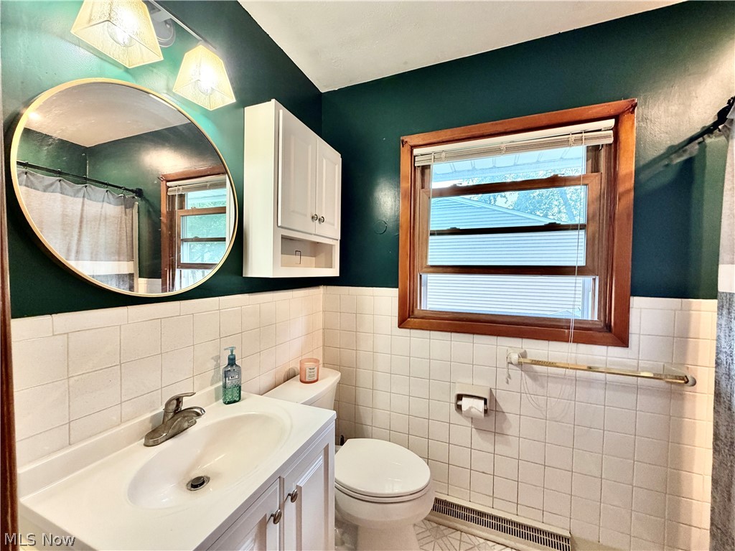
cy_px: 276
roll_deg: -0.3
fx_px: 297
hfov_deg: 102.1
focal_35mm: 14
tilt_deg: -1.8
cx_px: 368
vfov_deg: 85.7
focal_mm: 2.22
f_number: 2.2
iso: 200
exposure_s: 1/60
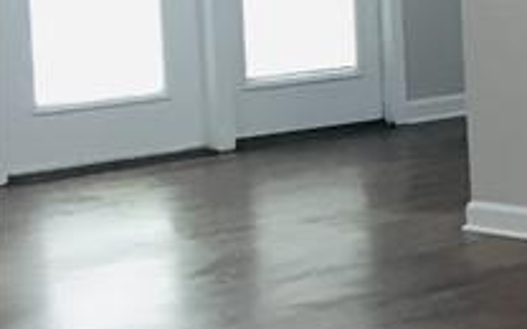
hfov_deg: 11.4
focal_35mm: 151
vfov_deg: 8.7
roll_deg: +0.7
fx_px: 2169
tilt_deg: -7.2
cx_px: 1290
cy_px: 40
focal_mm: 4.15
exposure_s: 1/30
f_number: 2.2
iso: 50
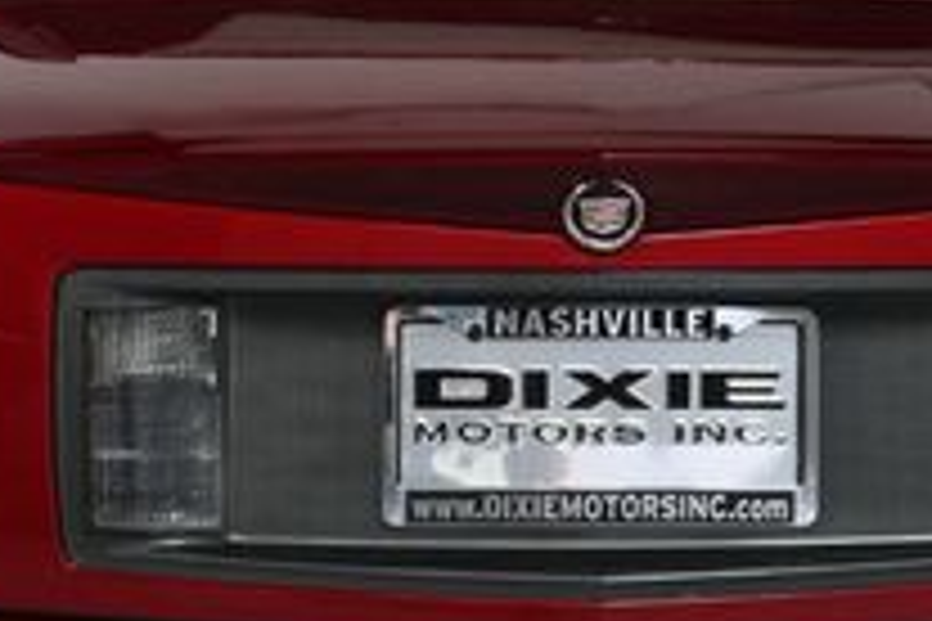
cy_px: 297
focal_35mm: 139
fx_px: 3598
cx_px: 581
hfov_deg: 14.7
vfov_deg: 9.9
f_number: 13
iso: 100
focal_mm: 30
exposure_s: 1/160
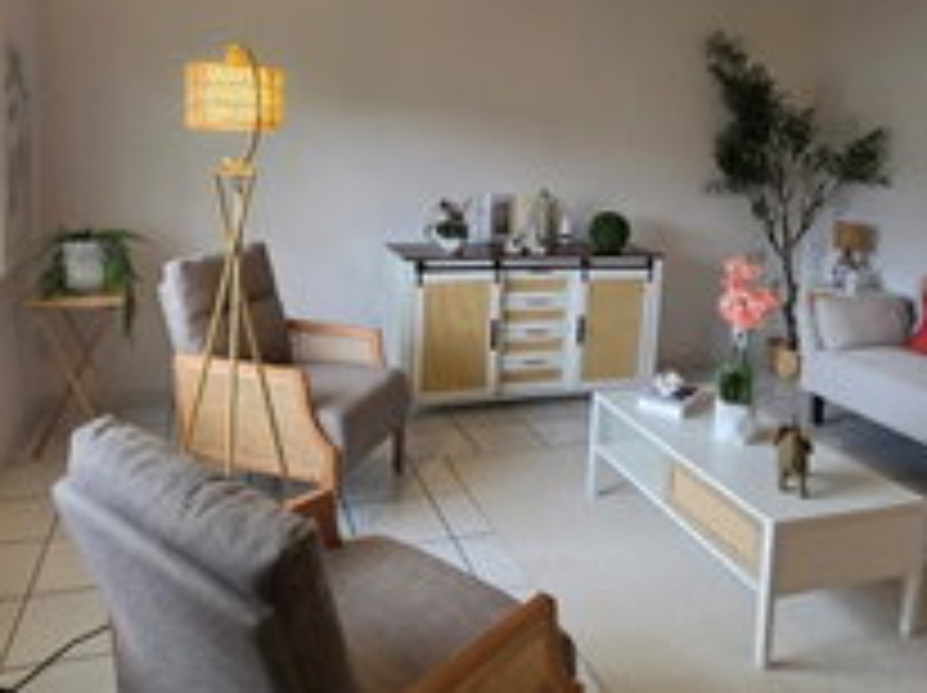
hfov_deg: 65.4
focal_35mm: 27
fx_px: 722
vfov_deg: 49.7
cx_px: 479
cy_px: 194
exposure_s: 1/120
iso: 200
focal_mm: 2.2
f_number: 1.9
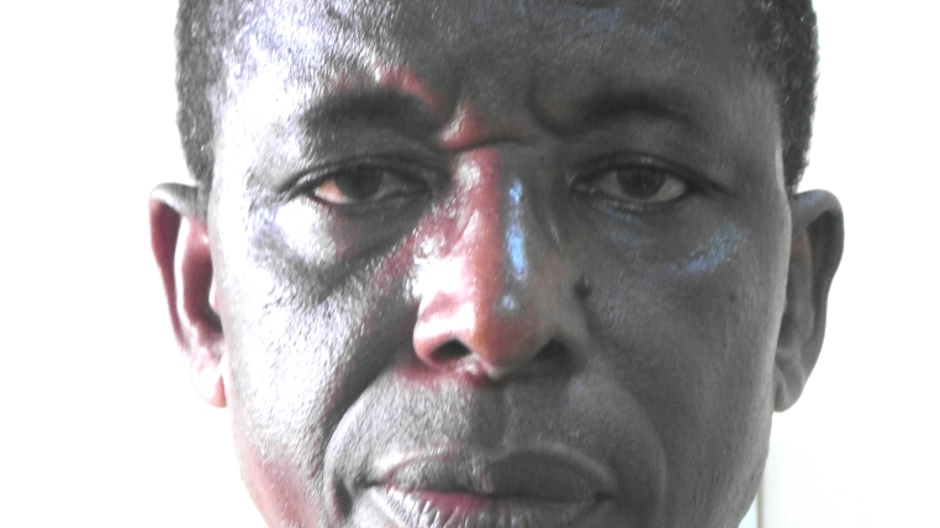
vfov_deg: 7.3
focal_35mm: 167
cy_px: 336
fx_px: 4161
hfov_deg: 12.9
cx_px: 472
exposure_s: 1/10
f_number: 4
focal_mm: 20.3
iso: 400
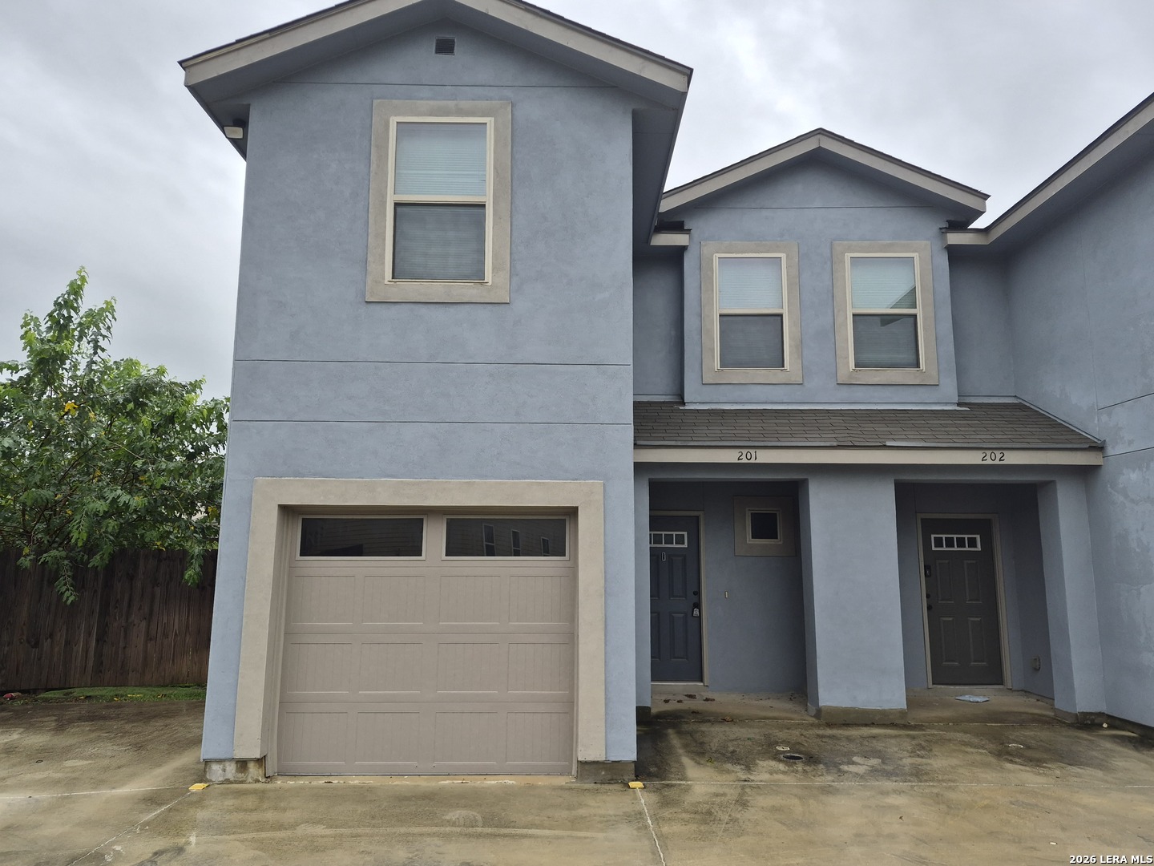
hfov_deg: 73.9
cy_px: 433
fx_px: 767
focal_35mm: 23
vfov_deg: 58.9
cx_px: 577
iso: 80
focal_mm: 5.4
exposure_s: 1/2592
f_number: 1.8
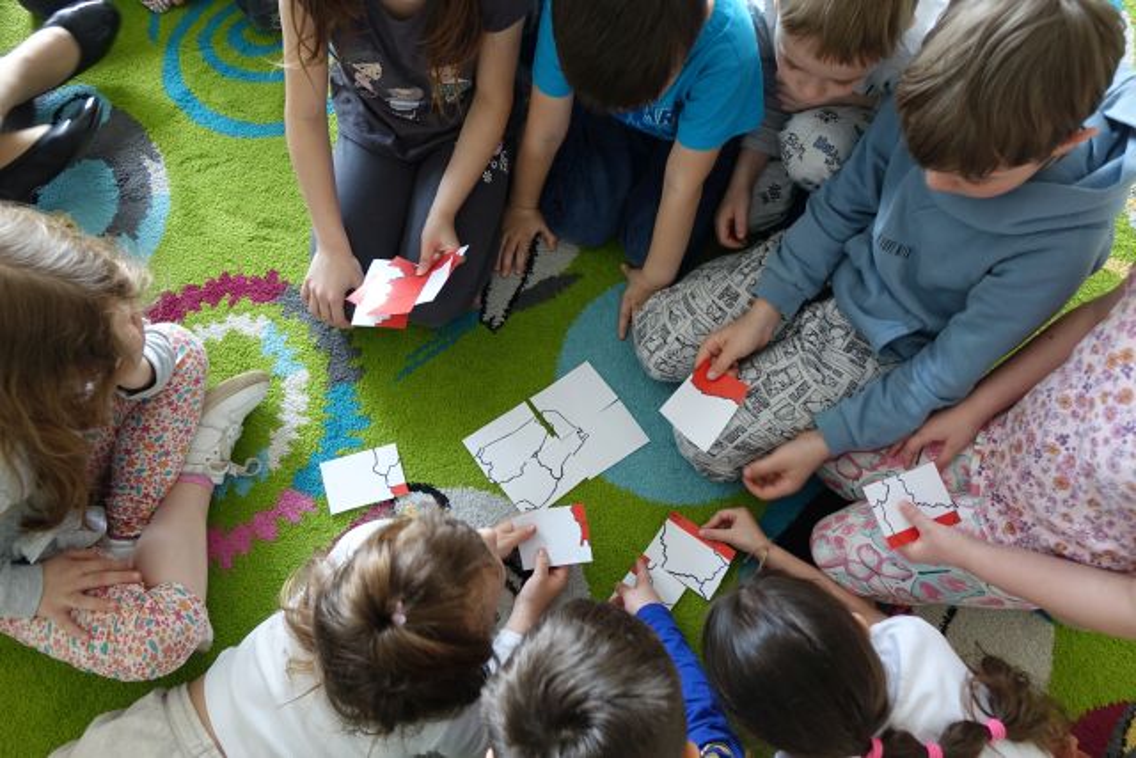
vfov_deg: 42.3
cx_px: 568
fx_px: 978
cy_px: 379
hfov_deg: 60.3
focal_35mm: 31
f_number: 2.8
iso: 250
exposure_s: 1/40
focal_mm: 11.35
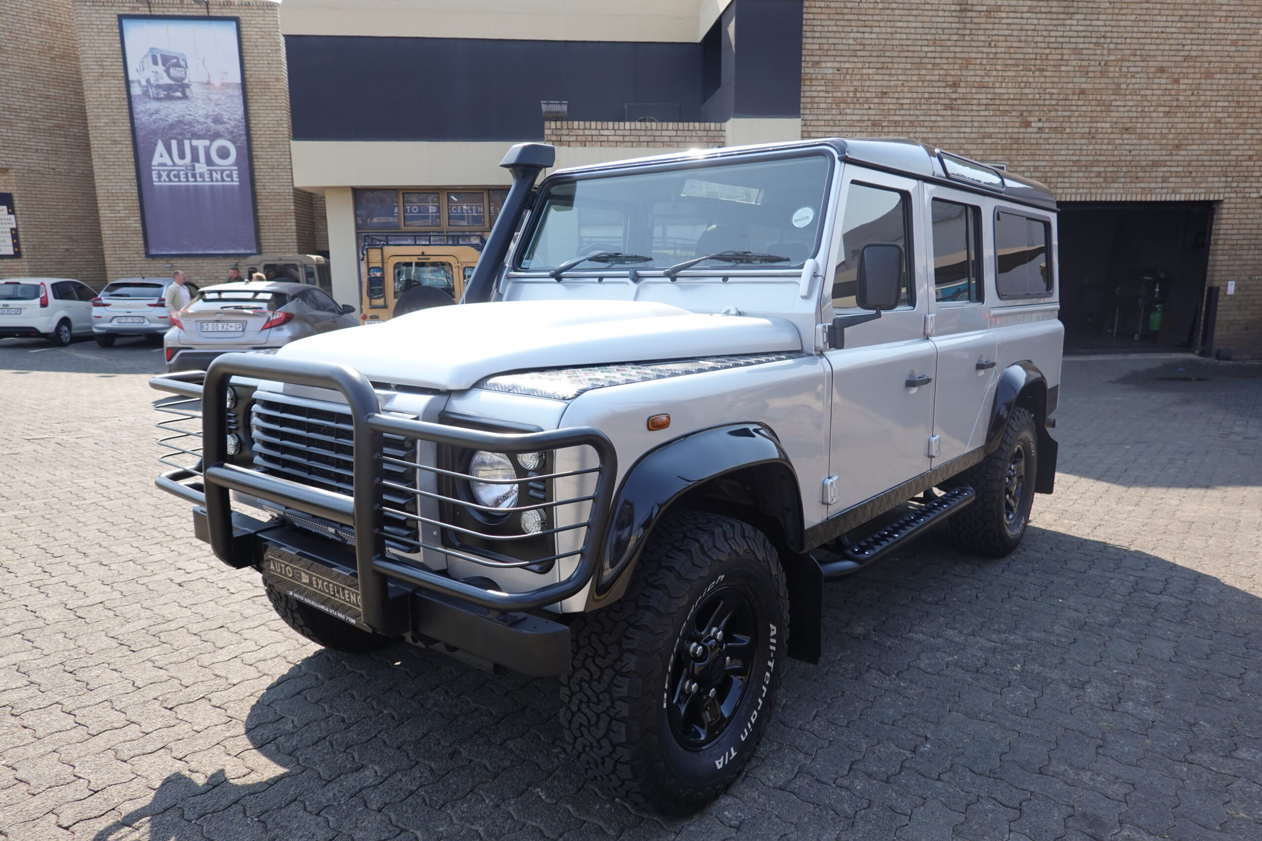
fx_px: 841
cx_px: 631
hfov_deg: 73.7
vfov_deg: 53.1
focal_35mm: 24
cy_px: 420
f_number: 2.8
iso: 125
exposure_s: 1/500
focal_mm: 9
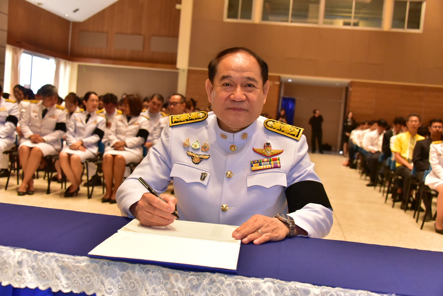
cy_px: 148
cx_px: 222
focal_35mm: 44
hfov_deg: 44.5
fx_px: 542
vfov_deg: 30.5
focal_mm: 44
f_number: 5.6
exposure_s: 1/160
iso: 4000
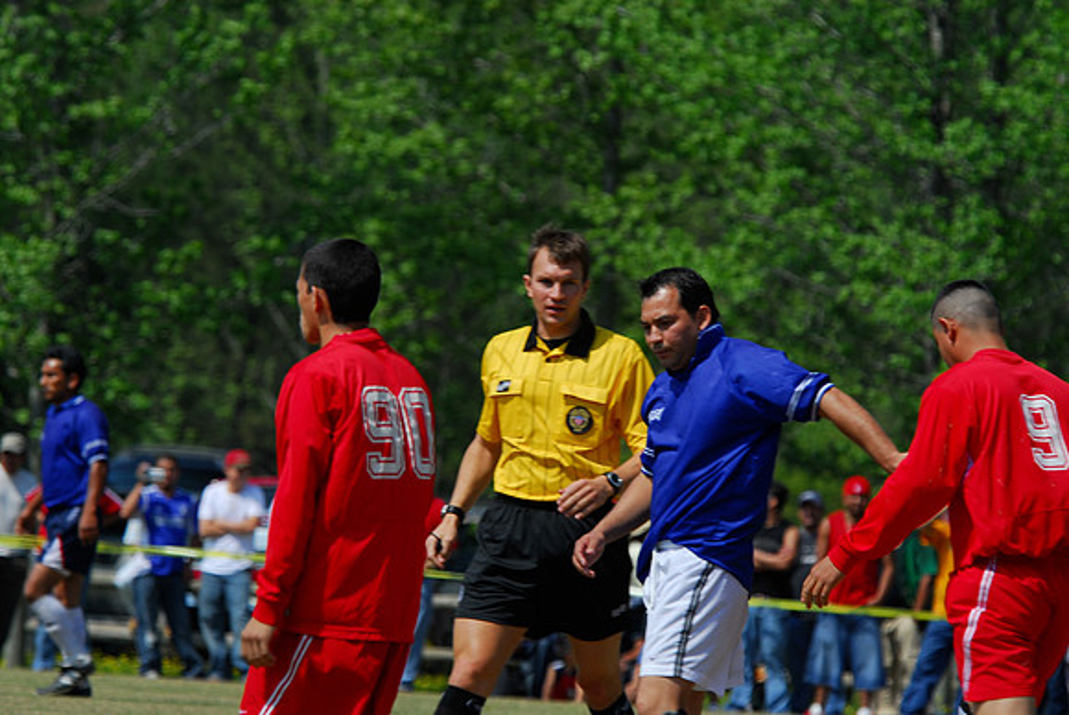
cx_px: 534
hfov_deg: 5.5
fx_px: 11146
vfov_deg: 3.7
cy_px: 358
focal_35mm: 375
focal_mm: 250
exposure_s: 1/160
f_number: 6.3
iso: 100
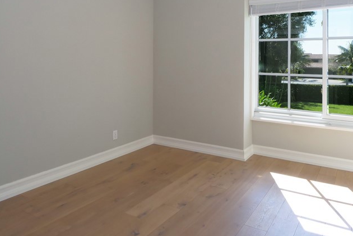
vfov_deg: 47.0
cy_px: 75
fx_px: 265
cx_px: 203
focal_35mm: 27
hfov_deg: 67.0
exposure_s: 1/200
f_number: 8
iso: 1250
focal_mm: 8
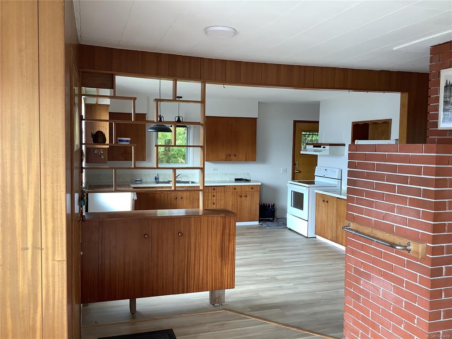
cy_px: 170
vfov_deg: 45.4
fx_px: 405
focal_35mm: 31
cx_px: 226
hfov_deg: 58.4
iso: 50
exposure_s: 1/60
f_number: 2.4
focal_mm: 3.3
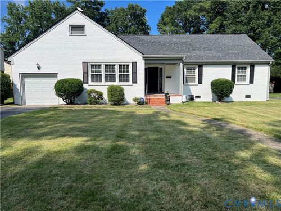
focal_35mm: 26
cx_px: 140
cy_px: 106
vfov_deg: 53.1
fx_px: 211
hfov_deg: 67.3
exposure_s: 1/6211
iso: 50
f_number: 1.5
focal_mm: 5.7
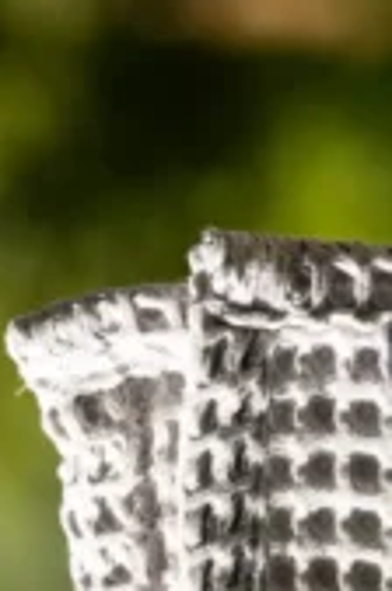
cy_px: 458
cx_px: 371
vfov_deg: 9.1
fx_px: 3723
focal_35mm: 227
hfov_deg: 6.0
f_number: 3.2
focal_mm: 85
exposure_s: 1/3200
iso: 250
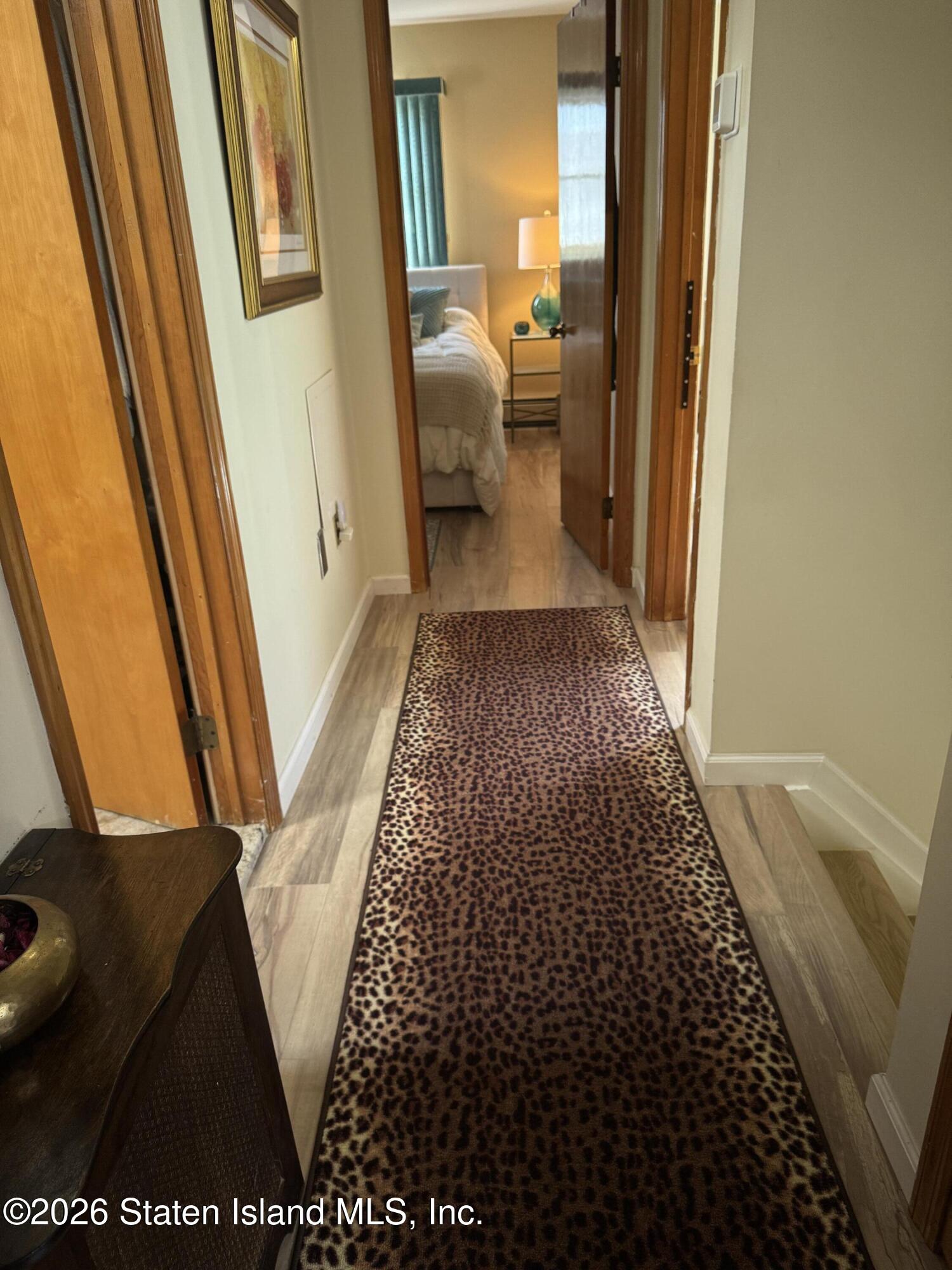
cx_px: 476
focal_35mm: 24
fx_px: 880
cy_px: 635
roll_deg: +4.2
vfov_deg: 71.6
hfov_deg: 56.8
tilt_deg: -22.1
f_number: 1.78
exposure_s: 1/120
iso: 160
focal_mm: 6.76
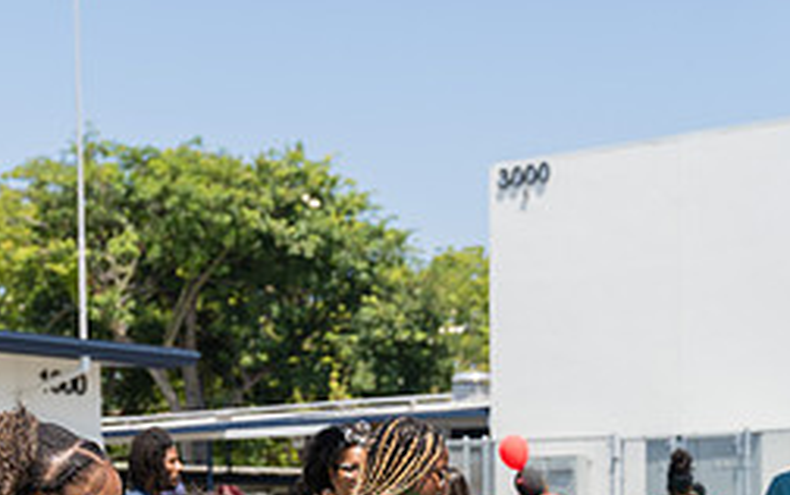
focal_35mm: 82
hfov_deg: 24.9
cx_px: 207
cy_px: 565
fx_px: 1767
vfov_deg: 15.5
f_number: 4
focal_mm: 35
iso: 100
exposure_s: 1/640
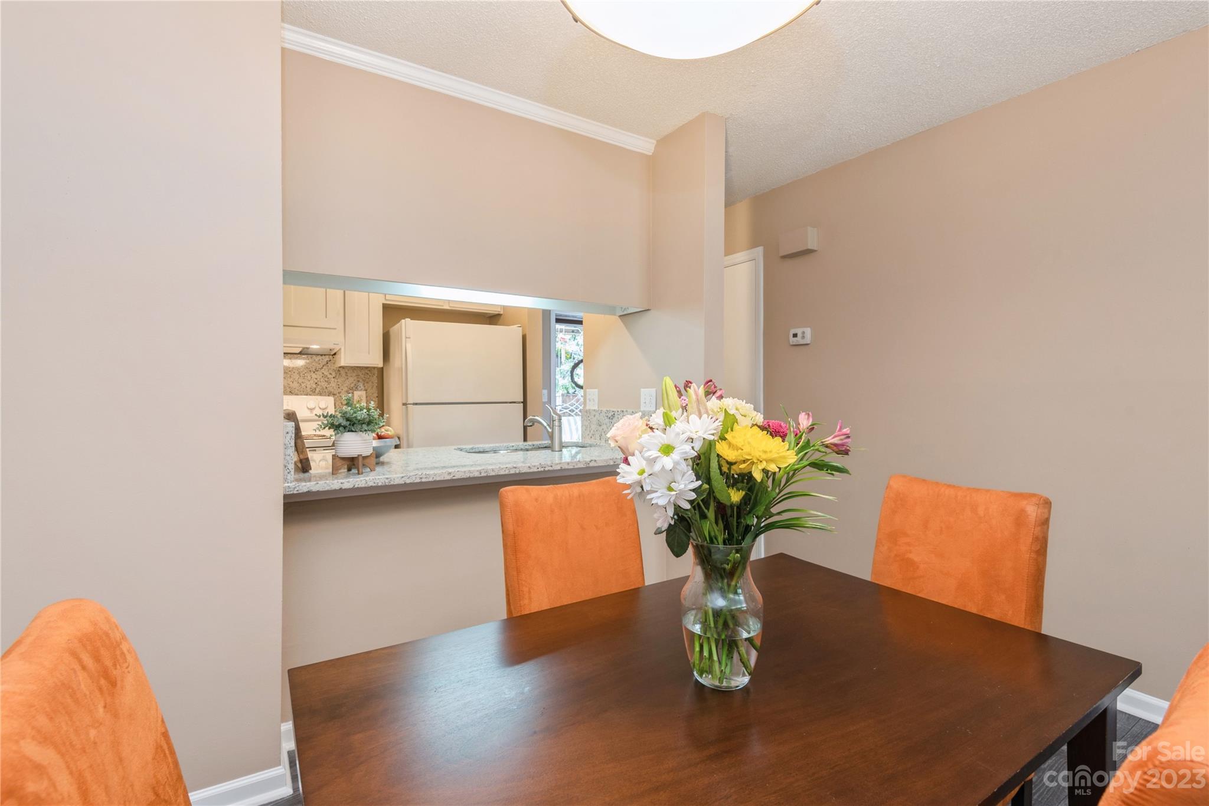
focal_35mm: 16
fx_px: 537
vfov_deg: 73.8
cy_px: 403
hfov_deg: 96.7
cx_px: 604
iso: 200
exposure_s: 1/2
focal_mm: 16
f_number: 9
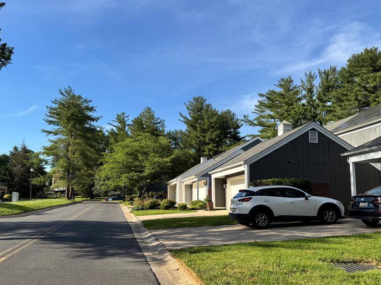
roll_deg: -0.7
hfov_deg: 59.8
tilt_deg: +4.6
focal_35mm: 30
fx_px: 330
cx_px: 167
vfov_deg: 46.5
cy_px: 170
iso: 80
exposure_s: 1/2959
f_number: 1.78
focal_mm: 6.76
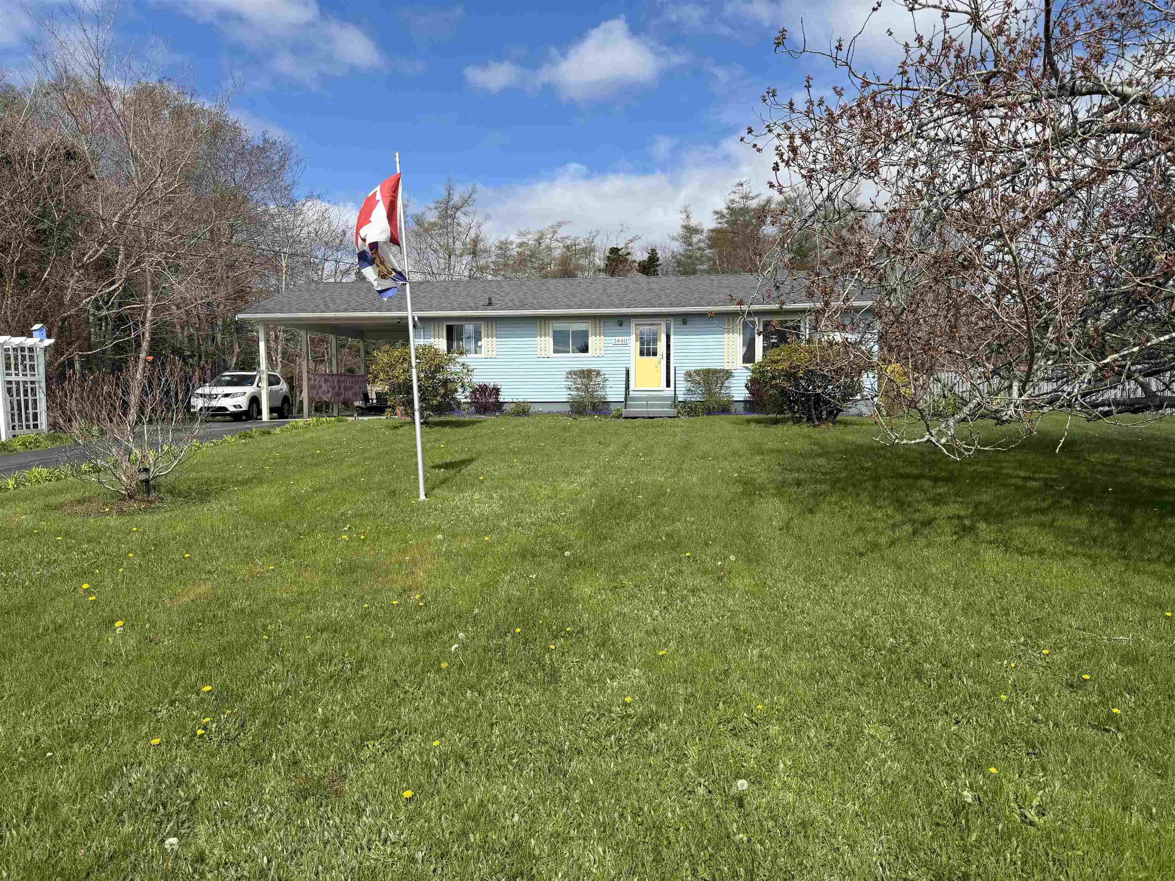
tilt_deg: -3.1
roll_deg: +1.8
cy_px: 440
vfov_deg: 56.8
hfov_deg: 71.6
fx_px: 815
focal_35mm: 24
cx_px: 588
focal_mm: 6.76
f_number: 1.78
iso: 80
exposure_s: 1/5319
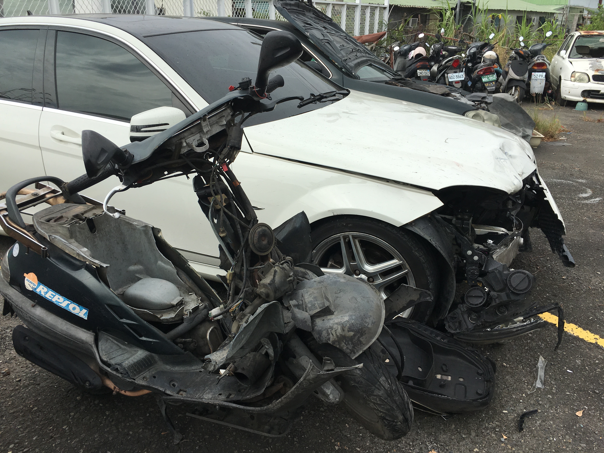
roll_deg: -0.2
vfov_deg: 48.2
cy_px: 226
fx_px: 506
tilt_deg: -21.1
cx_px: 302
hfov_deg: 61.7
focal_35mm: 29
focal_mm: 4.15
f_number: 2.2
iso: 25
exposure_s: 1/1789
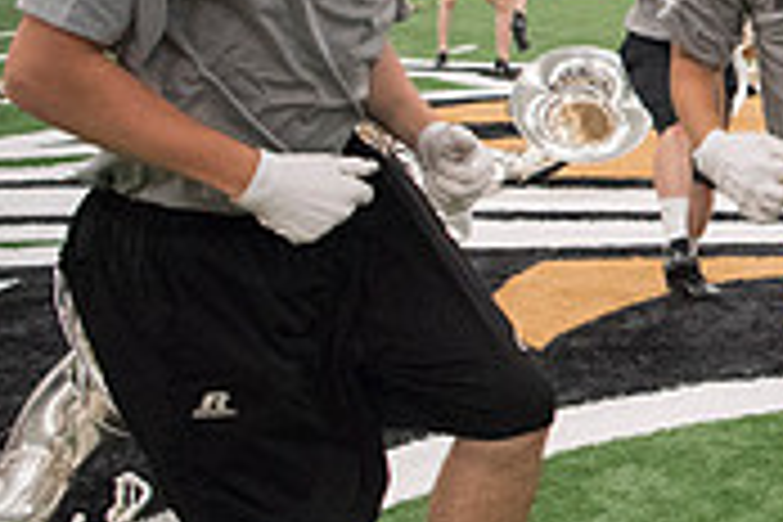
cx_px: 1220
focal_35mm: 80
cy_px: 124
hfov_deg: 20.9
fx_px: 1740
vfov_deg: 17.0
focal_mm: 24
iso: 3200
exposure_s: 1/320
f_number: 3.2
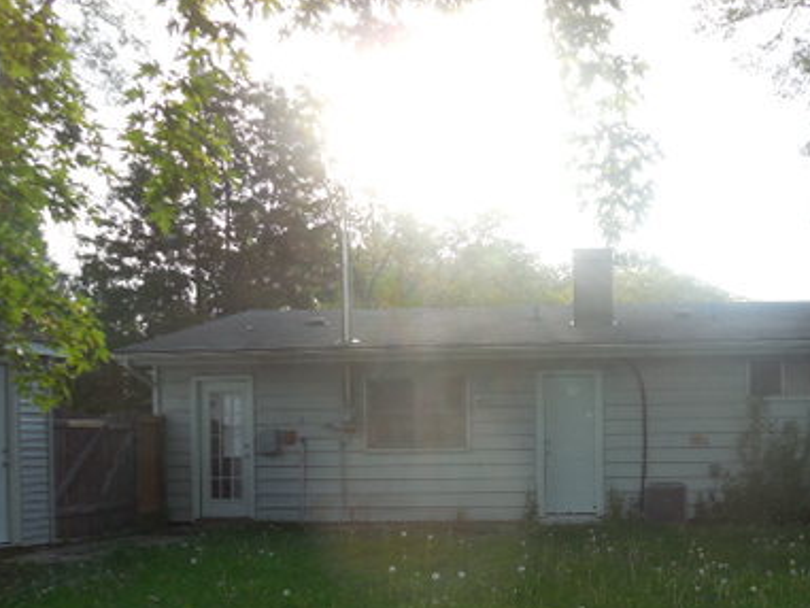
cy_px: 468
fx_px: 983
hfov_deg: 43.5
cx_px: 593
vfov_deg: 33.6
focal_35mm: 42
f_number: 3.1
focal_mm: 4.5
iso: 125
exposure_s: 1/320
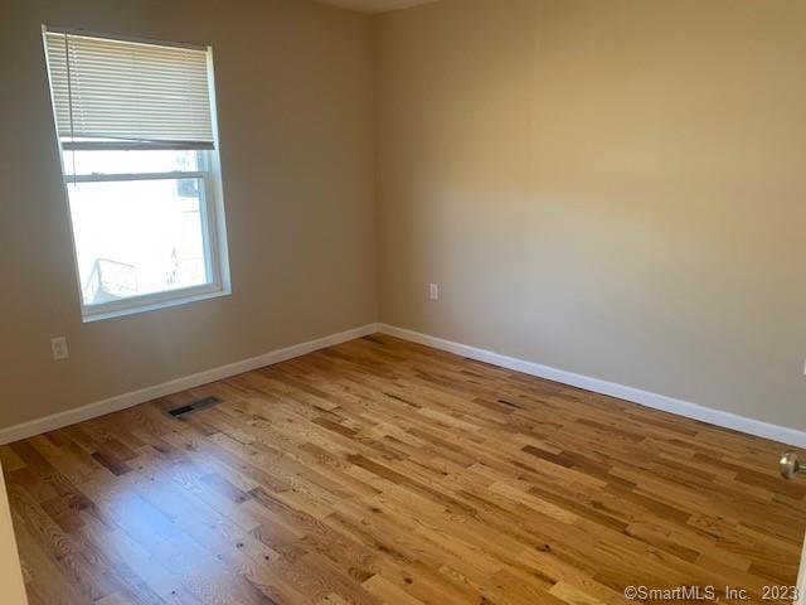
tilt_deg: -13.0
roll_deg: +0.3
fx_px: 605
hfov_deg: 67.3
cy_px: 302
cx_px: 403
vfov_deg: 53.1
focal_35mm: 26
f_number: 1.8
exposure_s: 1/60
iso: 80
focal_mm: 4.25
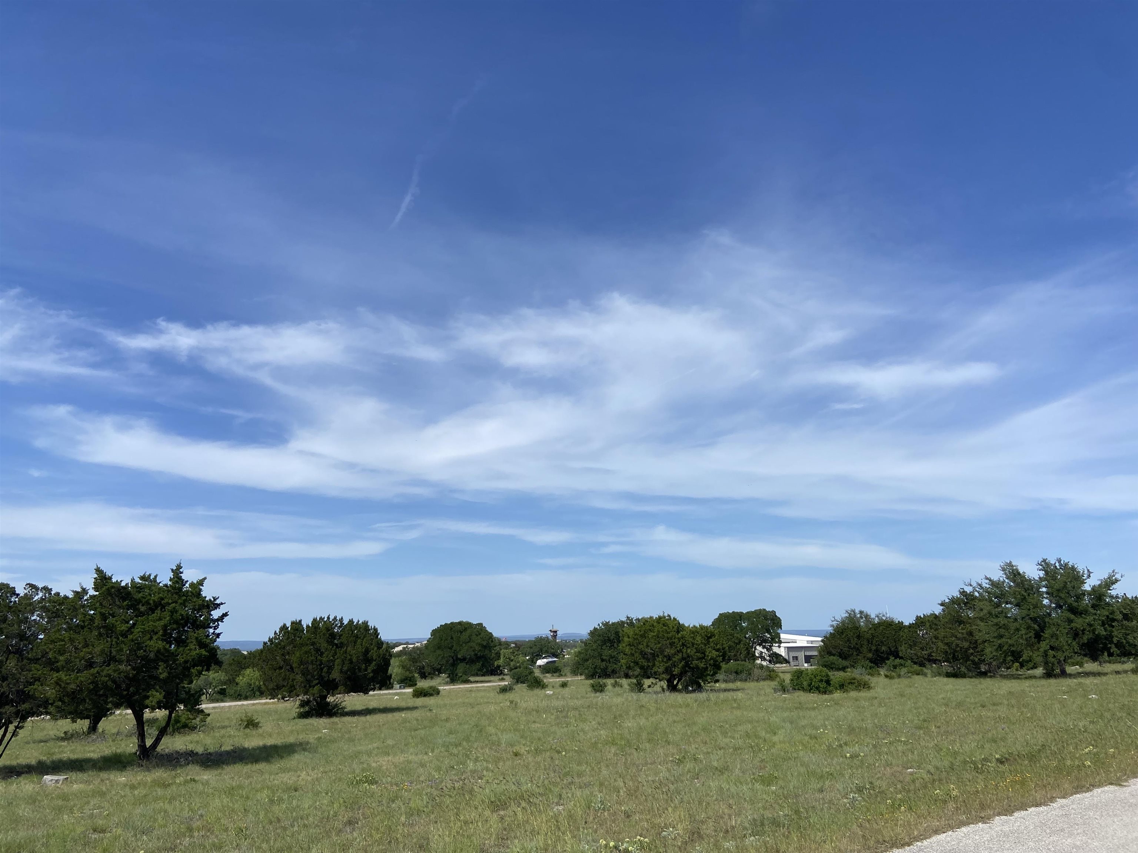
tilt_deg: +13.2
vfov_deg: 53.1
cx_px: 569
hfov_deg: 67.3
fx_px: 855
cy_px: 426
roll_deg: +3.1
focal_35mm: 26
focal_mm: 4.25
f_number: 1.8
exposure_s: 1/4274
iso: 32
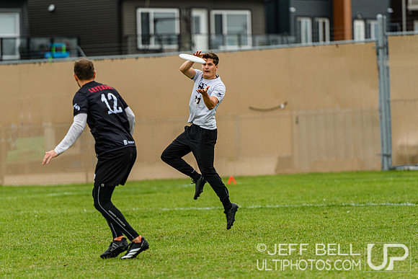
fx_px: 3484
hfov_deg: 6.9
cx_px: 209
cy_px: 140
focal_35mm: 300
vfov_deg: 4.6
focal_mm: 200
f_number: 3.2
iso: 400
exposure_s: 1/1000
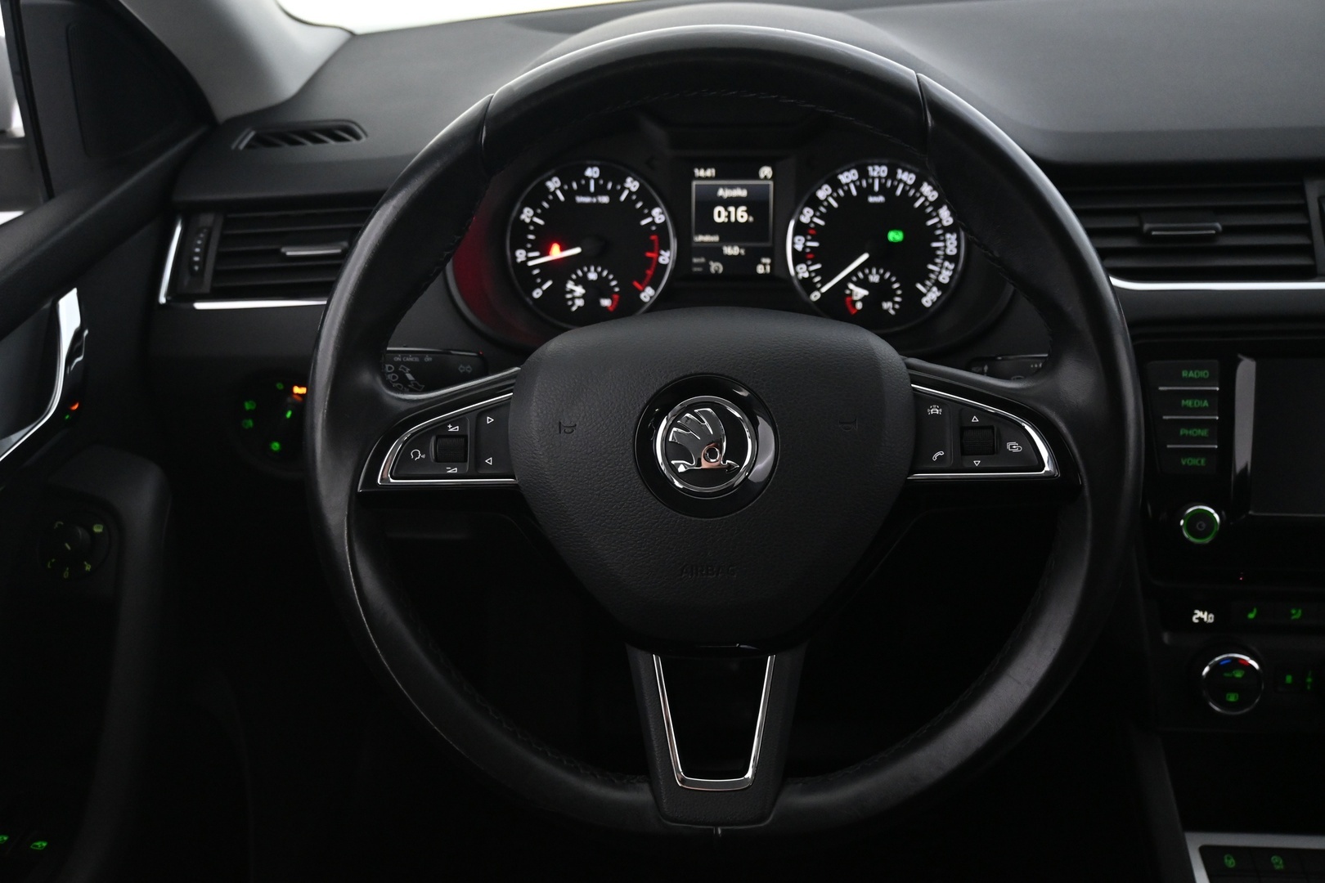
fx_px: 1159
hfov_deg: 59.5
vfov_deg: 41.7
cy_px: 442
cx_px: 662
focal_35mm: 32
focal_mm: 21
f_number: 4
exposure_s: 1/30
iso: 2800
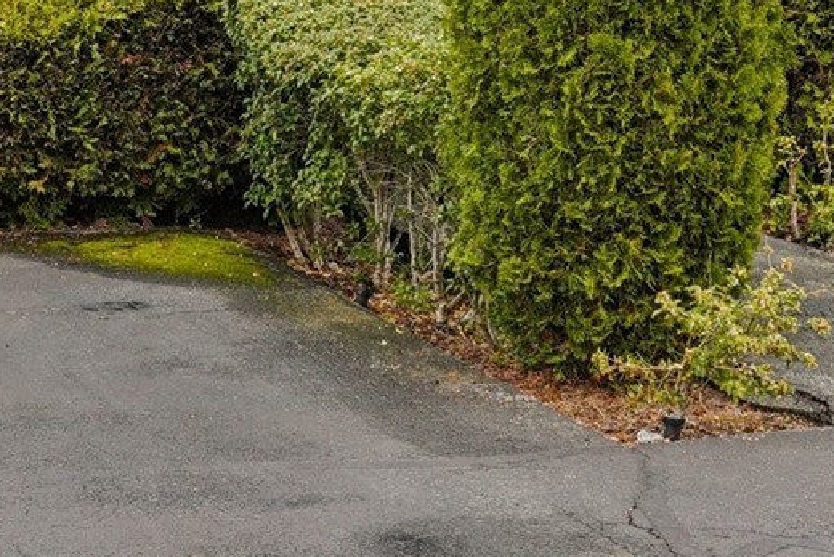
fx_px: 3175
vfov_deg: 9.8
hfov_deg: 14.9
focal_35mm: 137
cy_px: -169
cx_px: 570
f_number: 8
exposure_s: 1/90
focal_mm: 28
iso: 400
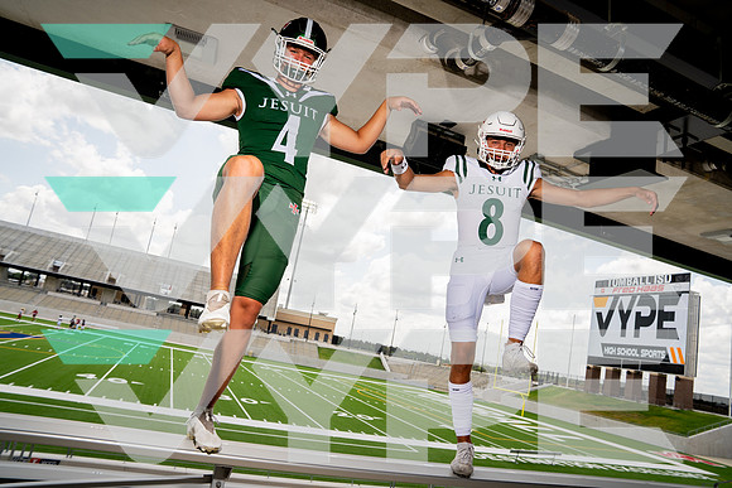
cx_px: 366
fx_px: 488
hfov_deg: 73.7
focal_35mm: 24
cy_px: 244
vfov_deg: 53.2
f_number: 6.3
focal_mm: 24
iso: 100
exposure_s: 1/250
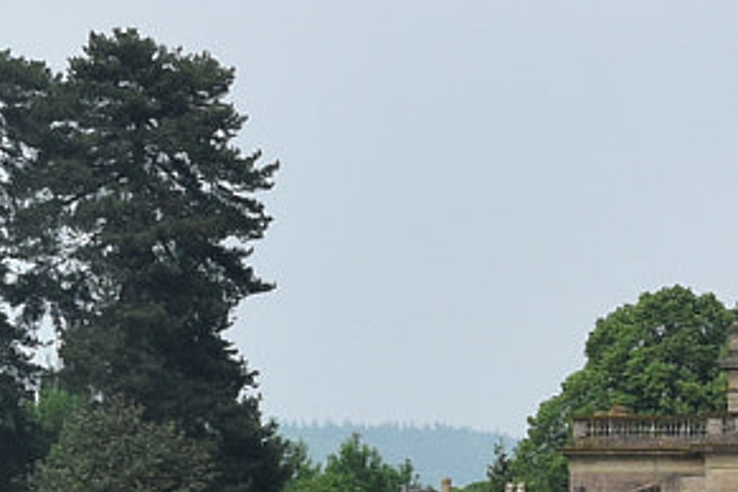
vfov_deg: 5.5
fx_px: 5063
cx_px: 1648
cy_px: 804
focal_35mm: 247
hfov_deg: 7.8
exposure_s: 1/500
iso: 400
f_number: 11
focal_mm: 30
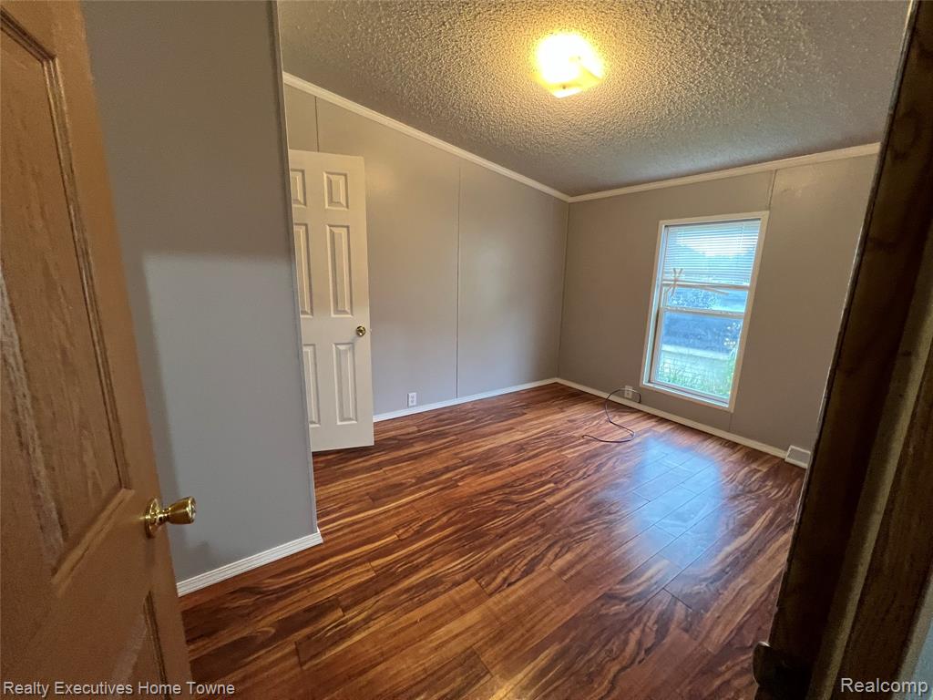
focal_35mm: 13
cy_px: 350
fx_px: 350
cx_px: 466
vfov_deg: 89.9
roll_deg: -1.2
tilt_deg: -11.6
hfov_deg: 106.2
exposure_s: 1/60
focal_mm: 1.57
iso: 320
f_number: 1.8
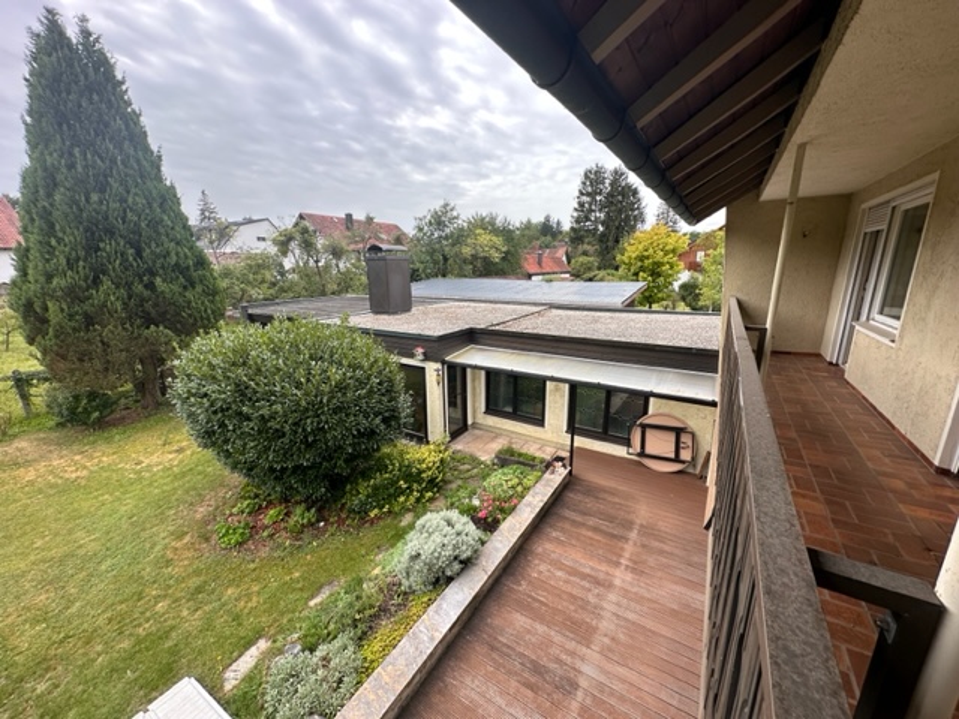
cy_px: 360
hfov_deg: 102.1
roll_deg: +0.5
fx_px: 388
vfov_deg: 85.7
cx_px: 480
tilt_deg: -14.9
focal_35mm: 14
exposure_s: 1/385
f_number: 2.2
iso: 40
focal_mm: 2.22
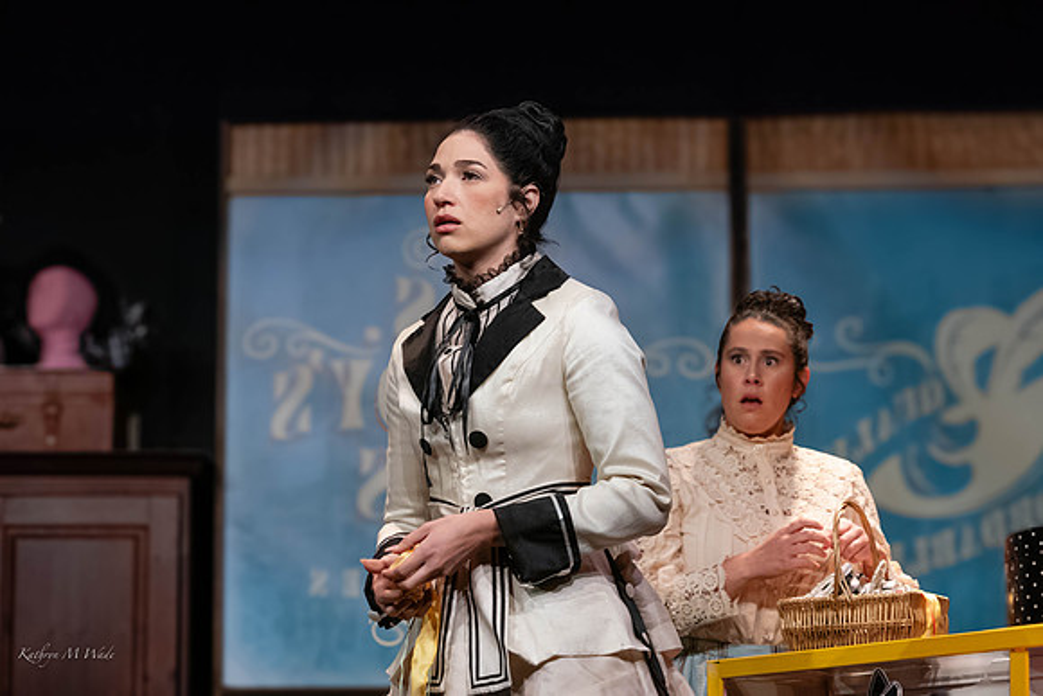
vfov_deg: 11.7
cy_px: 348
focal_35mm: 117
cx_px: 522
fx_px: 3390
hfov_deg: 17.5
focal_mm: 117
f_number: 6.3
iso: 4000
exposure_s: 1/400
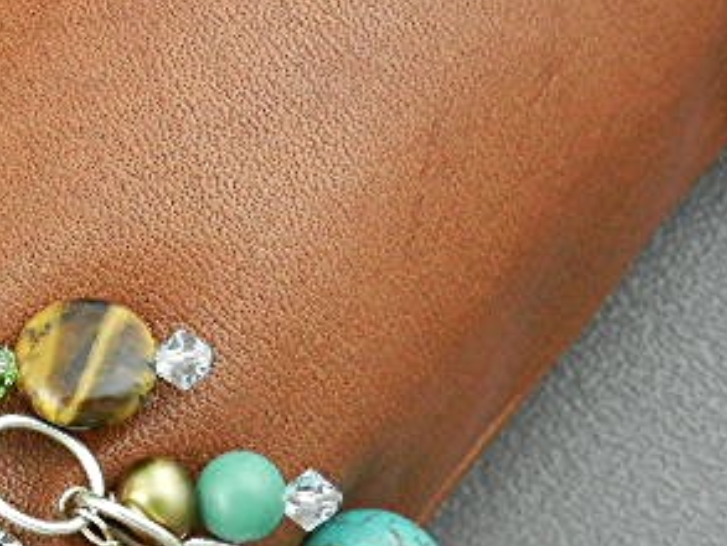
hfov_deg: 15.0
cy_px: 534
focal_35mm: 129
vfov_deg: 11.4
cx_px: 25
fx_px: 2710
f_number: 4
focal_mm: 10.6
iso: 200
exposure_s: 1/3.7
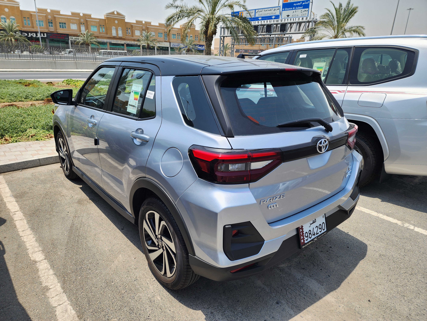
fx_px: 284
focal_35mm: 23
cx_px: 214
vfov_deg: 58.9
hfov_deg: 73.9
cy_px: 160
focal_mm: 6.4
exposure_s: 1/829
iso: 12
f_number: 1.8
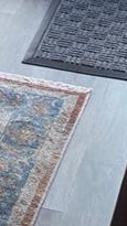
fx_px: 996
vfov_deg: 12.0
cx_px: -133
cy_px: -166
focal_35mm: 166
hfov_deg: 7.0
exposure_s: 1/120
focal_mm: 4.25
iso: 40
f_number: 1.8
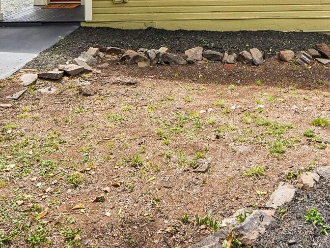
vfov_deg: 29.4
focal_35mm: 41
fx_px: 391
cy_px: -62
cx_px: 229
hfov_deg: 44.9
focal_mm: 14
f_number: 8
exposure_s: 1/400
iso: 200
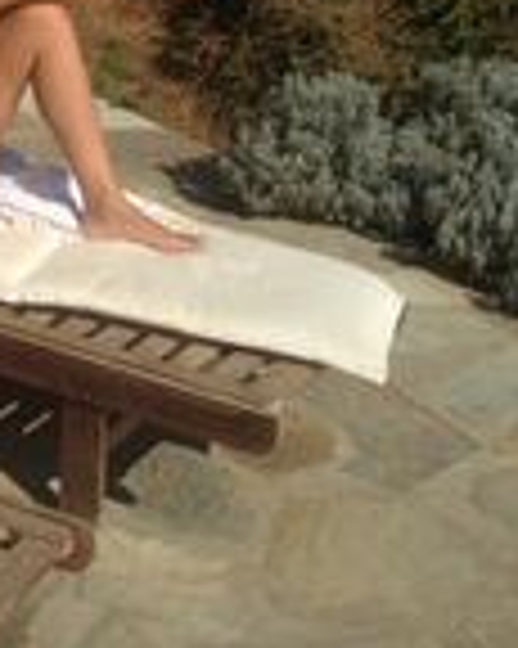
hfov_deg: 15.4
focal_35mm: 95
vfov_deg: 19.7
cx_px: -162
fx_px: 1822
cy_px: 32
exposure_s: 1/2762
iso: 50
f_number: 2.4
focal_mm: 4.28
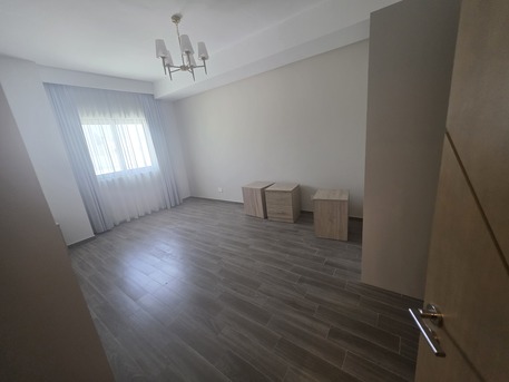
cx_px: 254
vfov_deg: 89.9
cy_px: 191
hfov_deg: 106.2
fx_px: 191
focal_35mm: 13
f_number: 1.9
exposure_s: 1/50
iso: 320
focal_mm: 2.2
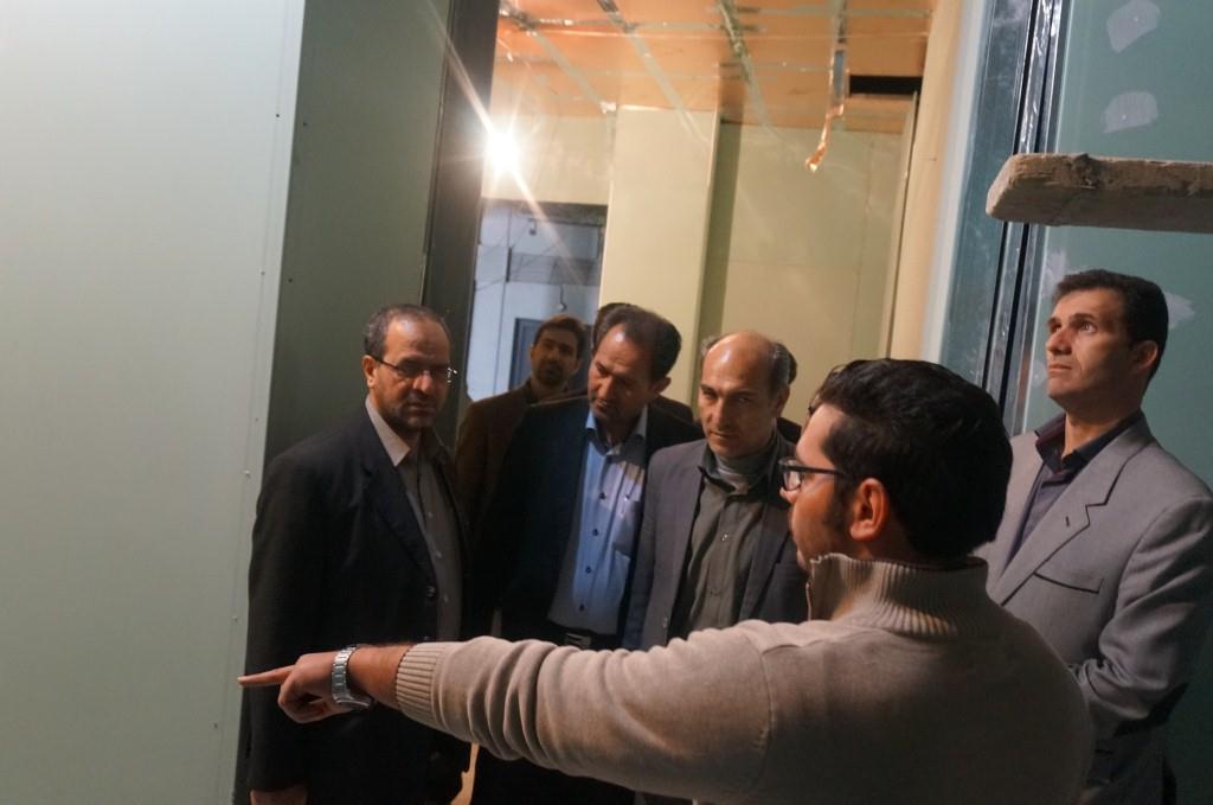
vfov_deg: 43.5
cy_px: 402
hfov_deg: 62.0
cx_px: 606
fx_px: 1009
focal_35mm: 30
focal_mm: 20
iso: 3200
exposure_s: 1/50
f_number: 4
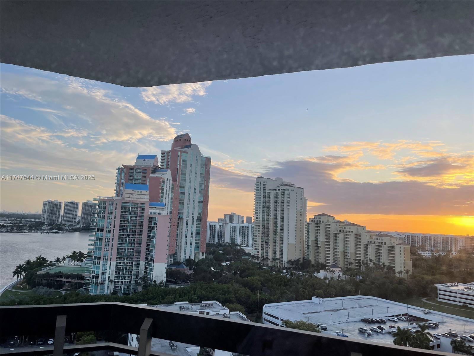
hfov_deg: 67.3
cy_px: 178
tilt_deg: +7.7
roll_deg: -2.9
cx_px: 237
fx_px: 356
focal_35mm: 26
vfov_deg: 53.1
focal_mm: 4.2
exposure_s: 1/651
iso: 32
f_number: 1.6
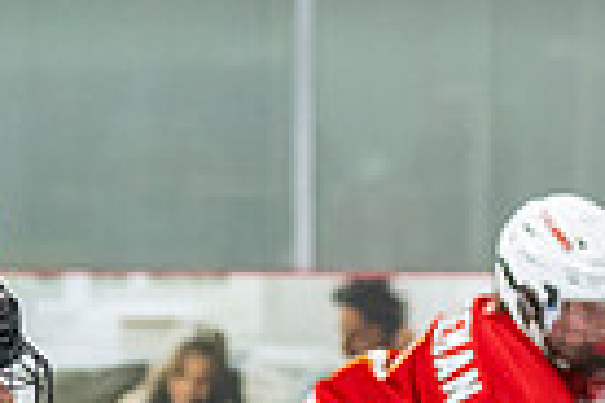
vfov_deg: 2.7
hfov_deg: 4.1
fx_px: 8385
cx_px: -210
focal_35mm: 499
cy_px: 758
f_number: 3.2
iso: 2000
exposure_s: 1/640
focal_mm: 92
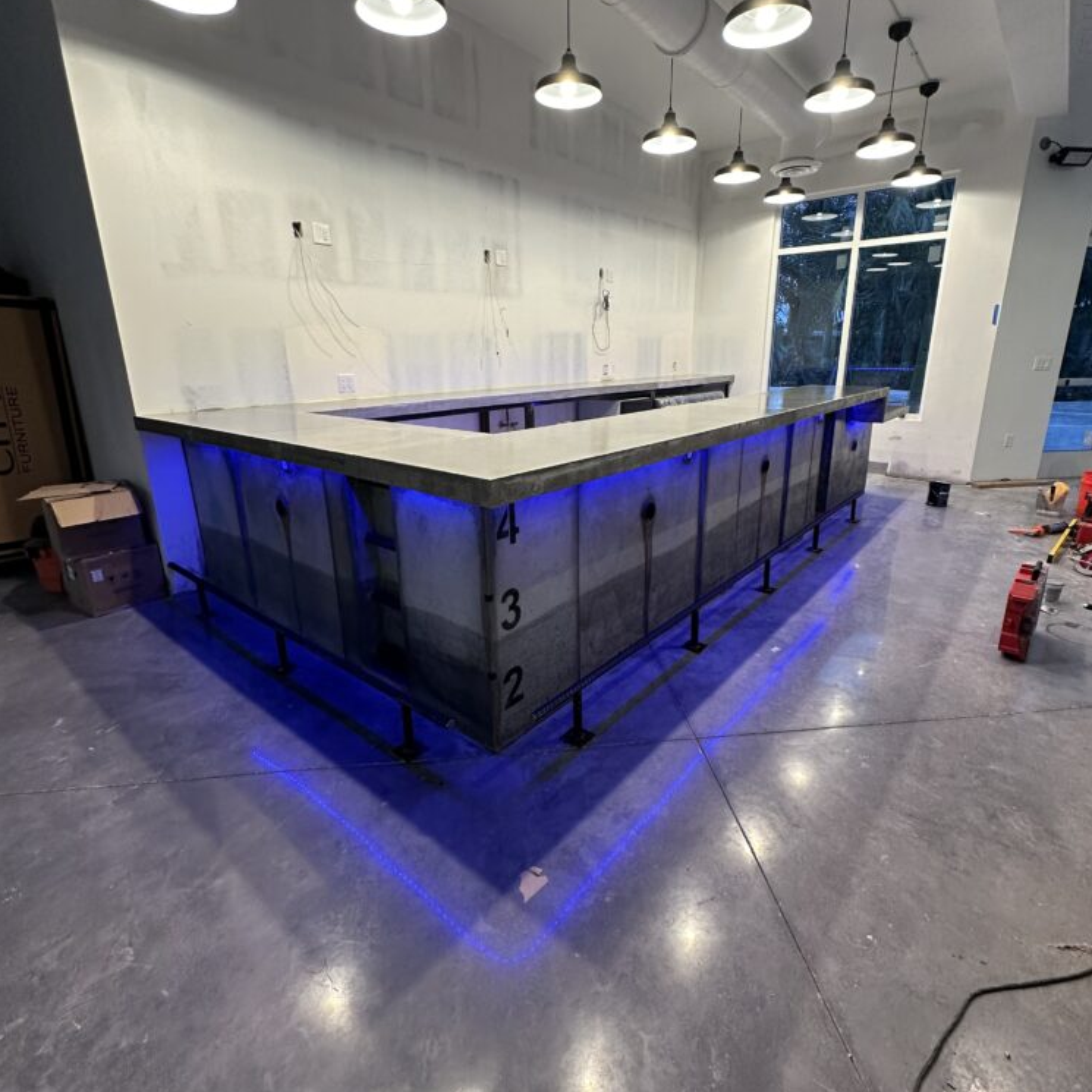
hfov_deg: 84.0
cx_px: 556
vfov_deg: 83.9
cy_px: 523
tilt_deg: -16.5
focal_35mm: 17
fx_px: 607
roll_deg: +0.5
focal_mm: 2.22
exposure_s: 1/120
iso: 200
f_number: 2.2
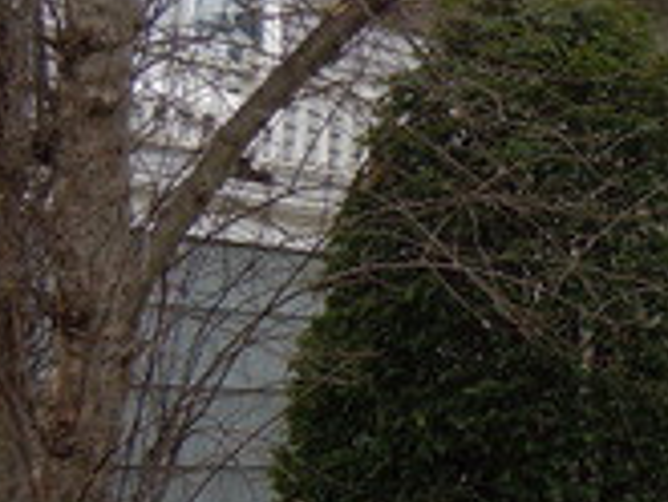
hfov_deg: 12.4
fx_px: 2916
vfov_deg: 9.8
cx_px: 1036
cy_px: 247
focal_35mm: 151
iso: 160
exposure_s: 1/80
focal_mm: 7.1
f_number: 3.7
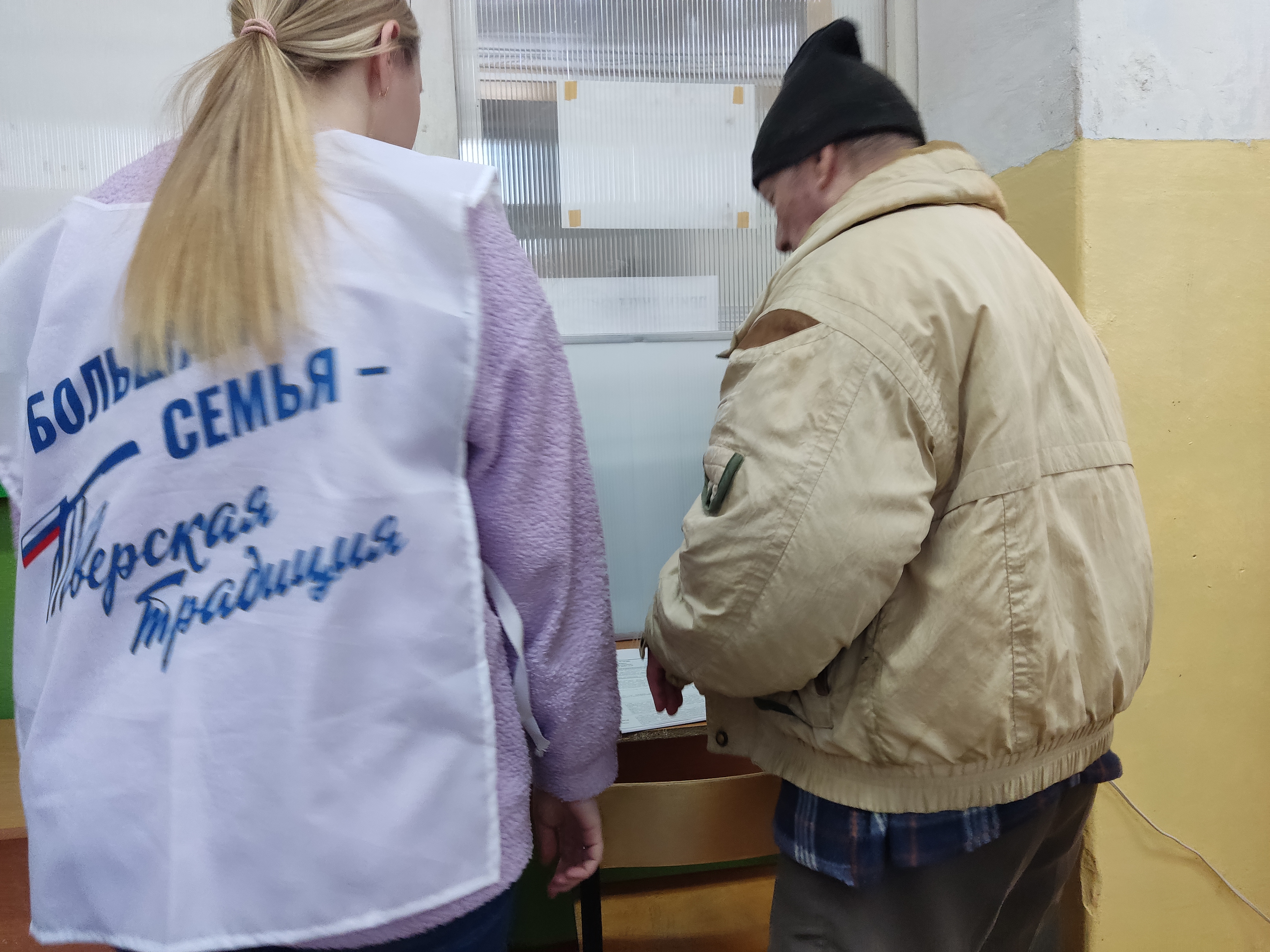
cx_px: 635
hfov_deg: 69.4
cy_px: 476
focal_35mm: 25
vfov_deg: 54.9
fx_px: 917
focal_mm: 4.71
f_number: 1.79
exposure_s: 1/50
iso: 391
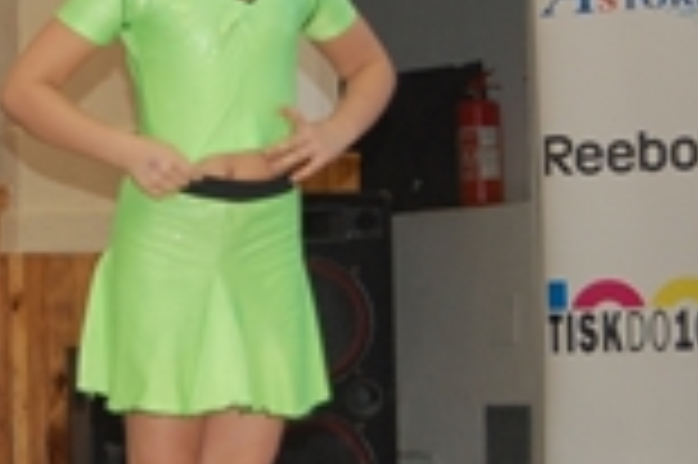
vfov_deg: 8.1
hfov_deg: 12.0
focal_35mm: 170
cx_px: -45
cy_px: 216
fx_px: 3285
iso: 400
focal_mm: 35
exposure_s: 1/60
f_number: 4.8
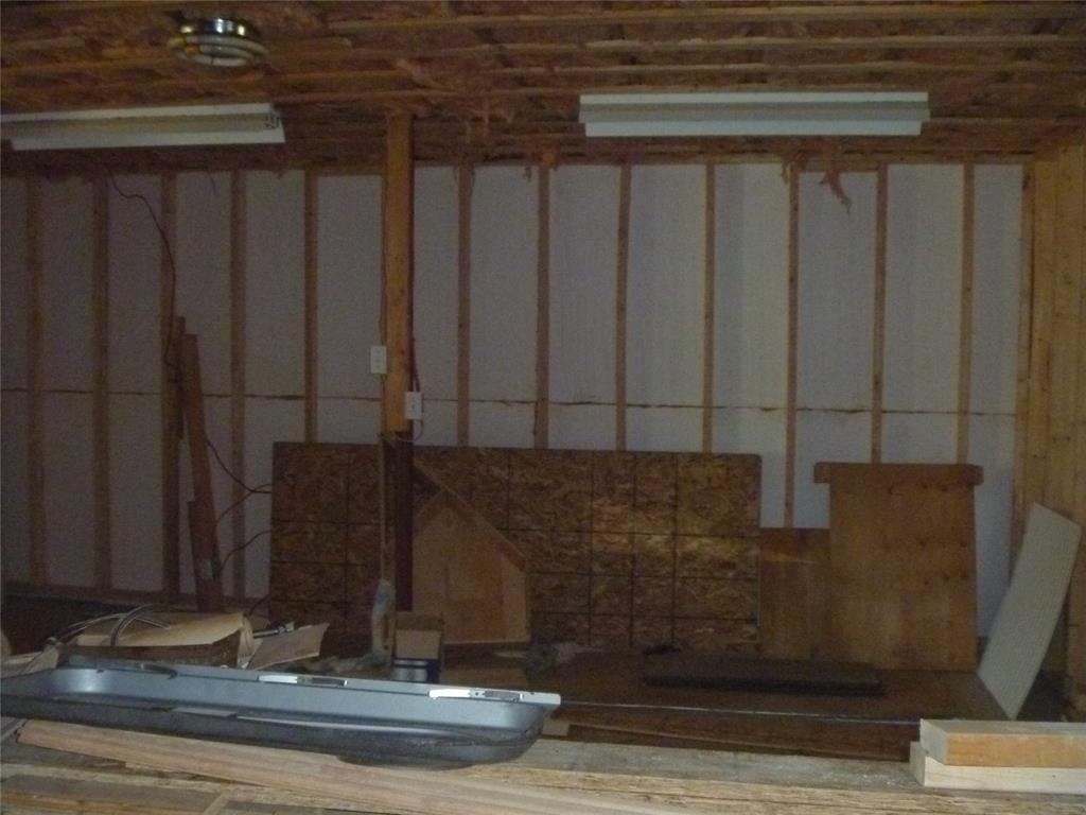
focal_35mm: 35
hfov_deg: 52.6
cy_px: 408
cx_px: 543
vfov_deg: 40.7
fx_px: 1098
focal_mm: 6.3
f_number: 3.5
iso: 800
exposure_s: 1/30
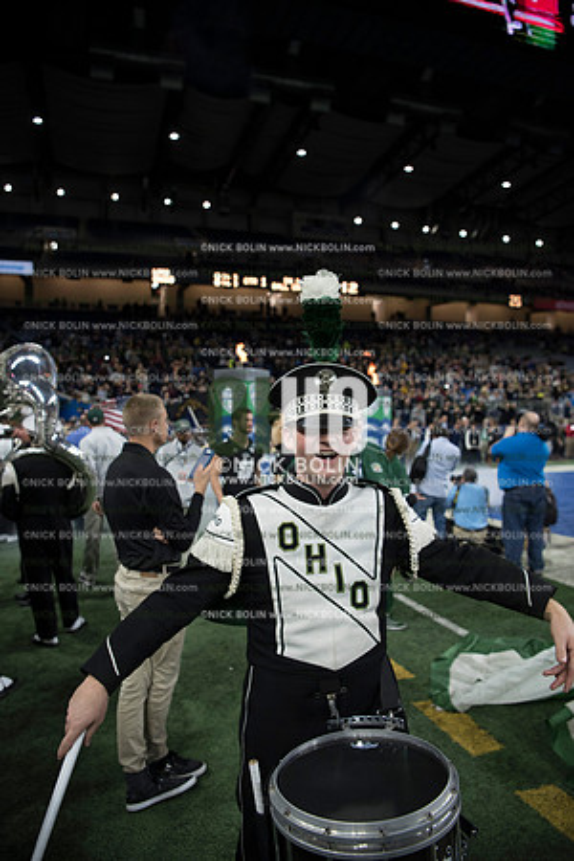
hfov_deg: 53.1
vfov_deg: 73.7
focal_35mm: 24
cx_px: 287
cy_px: 430
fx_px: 574
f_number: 2.8
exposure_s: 1/1250
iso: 1250
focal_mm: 24
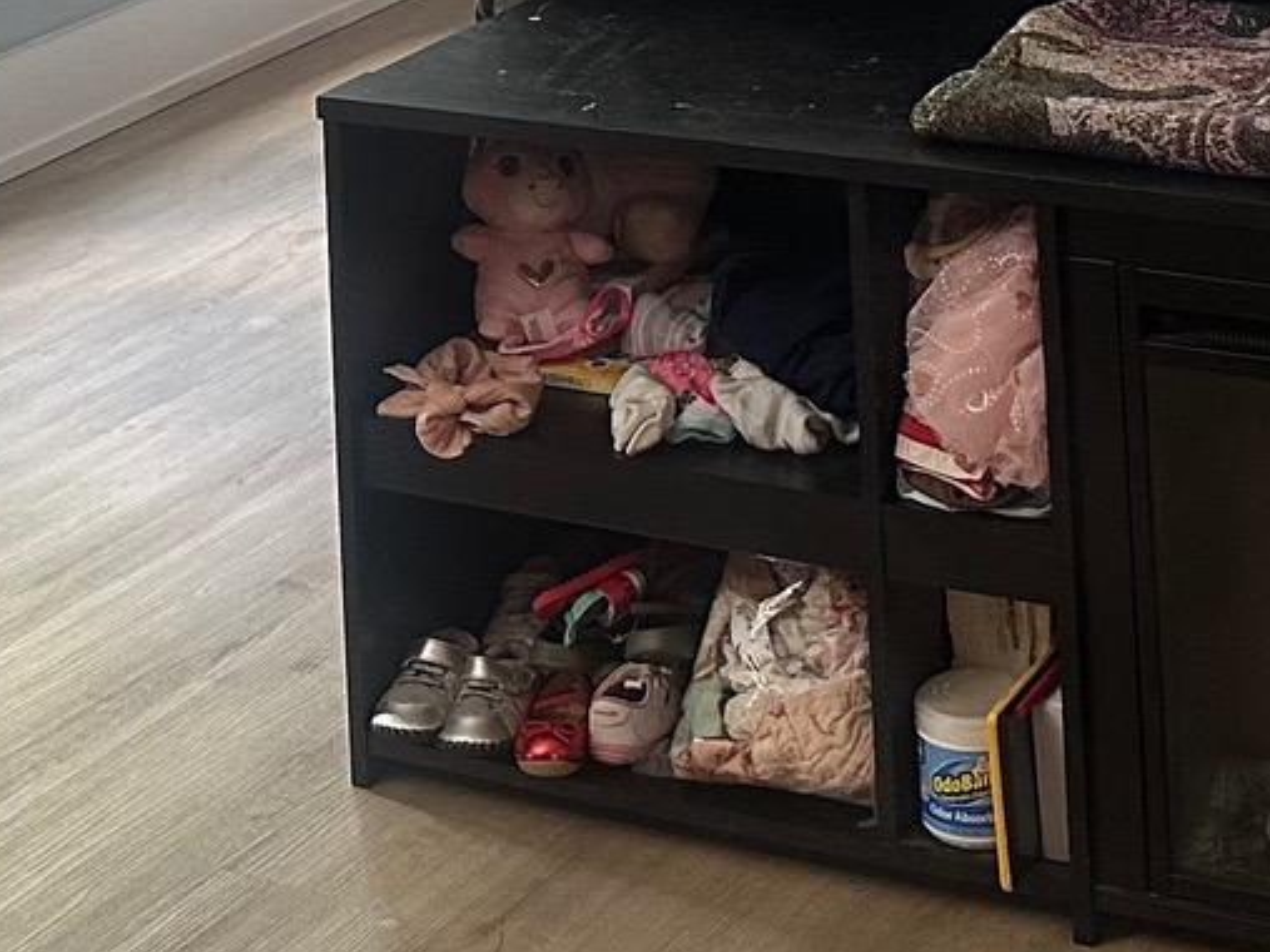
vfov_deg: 13.6
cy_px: -769
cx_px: 729
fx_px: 3558
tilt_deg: -3.3
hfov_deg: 20.2
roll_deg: +2.1
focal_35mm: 97
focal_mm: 6.86
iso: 200
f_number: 1.78
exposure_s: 1/60
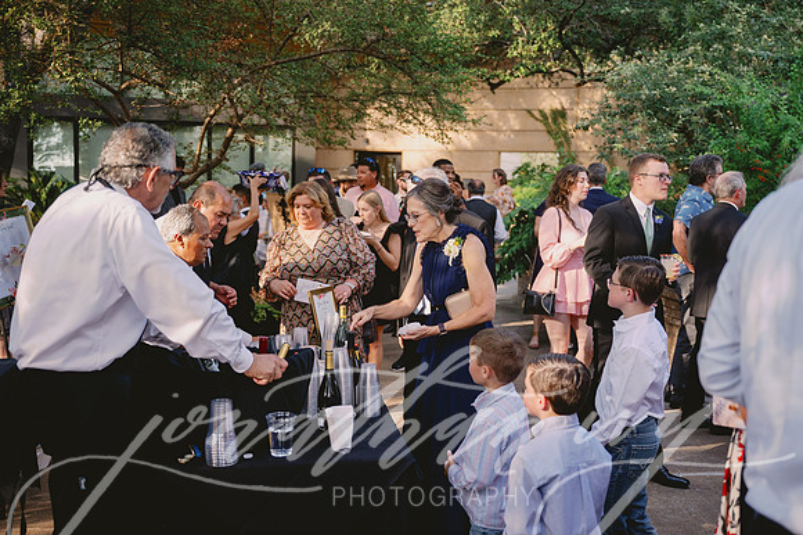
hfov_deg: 51.9
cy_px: 268
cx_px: 402
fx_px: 825
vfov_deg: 35.9
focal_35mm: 37
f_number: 2.8
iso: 800
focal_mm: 37
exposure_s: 1/1250
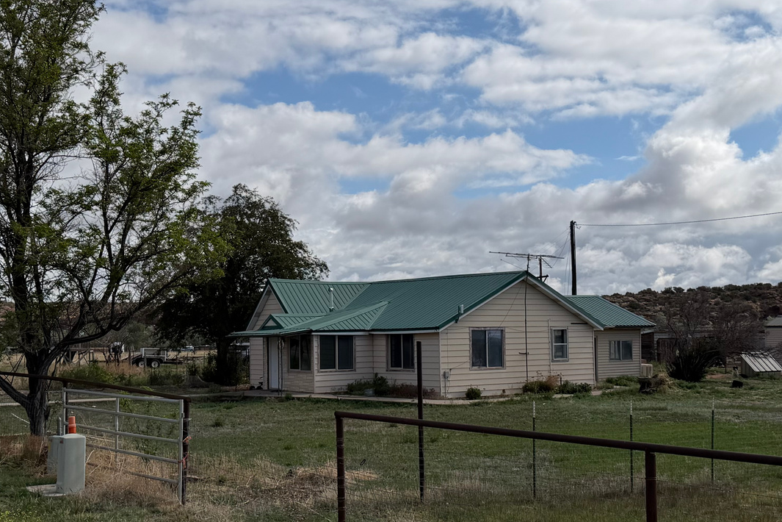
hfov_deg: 41.1
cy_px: 287
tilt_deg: +1.9
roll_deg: +1.5
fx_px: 1043
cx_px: 399
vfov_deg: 28.1
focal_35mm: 48
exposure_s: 1/11905
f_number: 1.78
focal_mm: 6.76
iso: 80
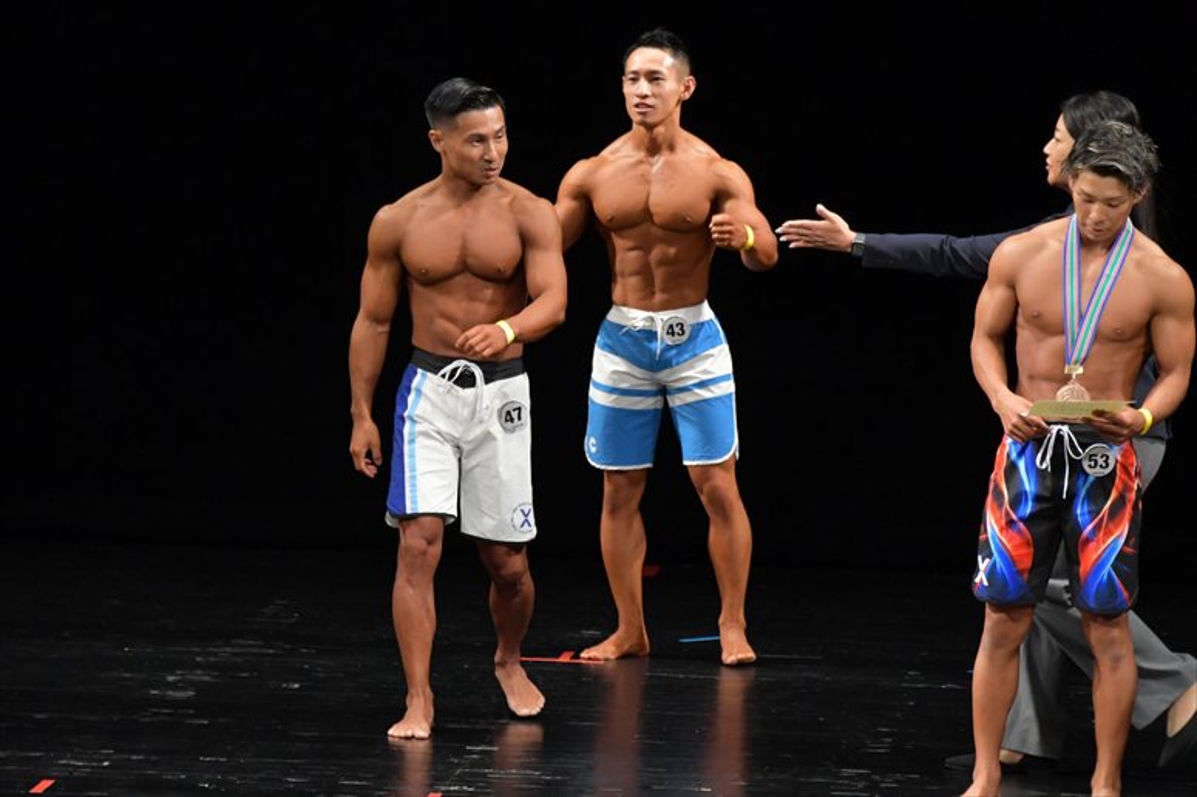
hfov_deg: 6.5
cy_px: 398
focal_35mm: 315
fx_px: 10469
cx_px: 598
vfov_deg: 4.4
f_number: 5.6
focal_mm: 210
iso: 3200
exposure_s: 1/400
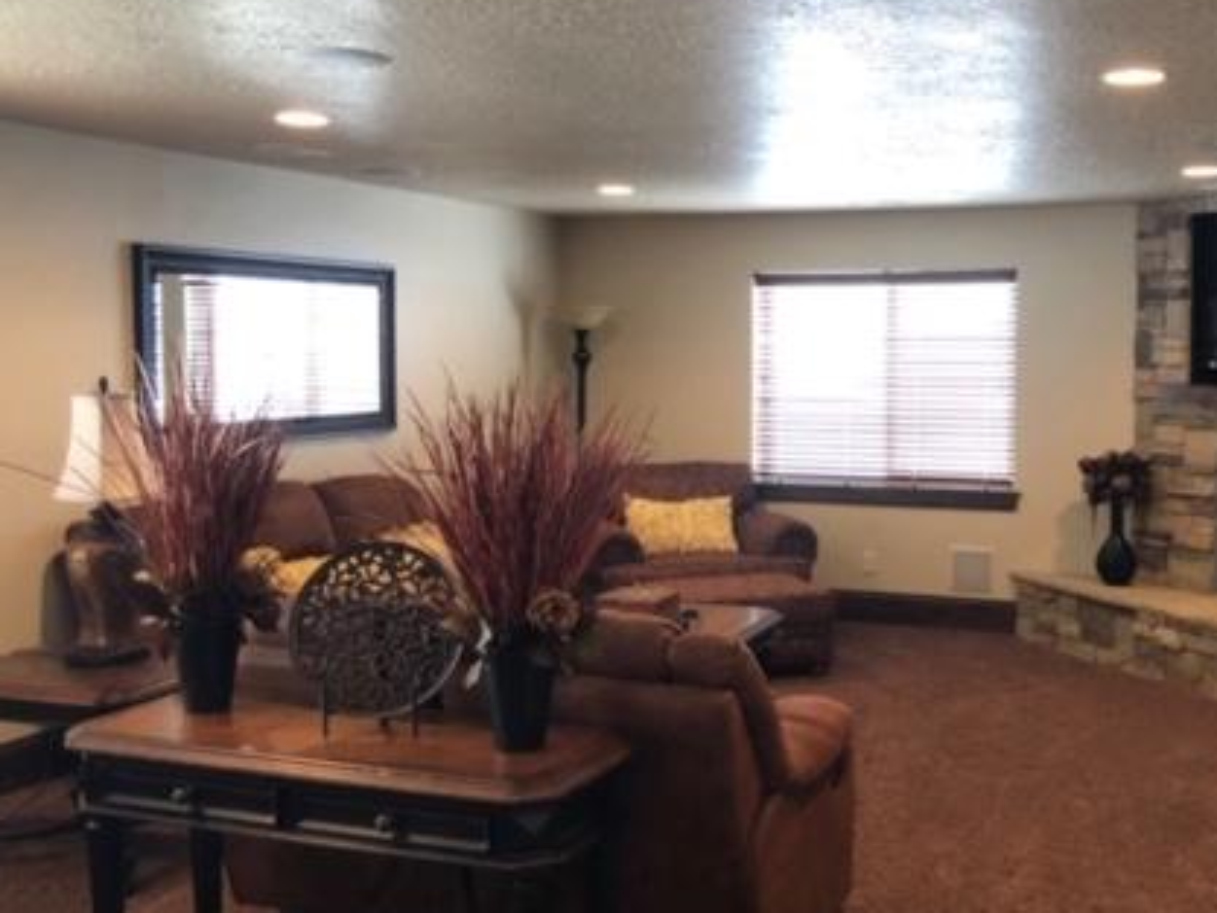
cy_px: 470
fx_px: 1512
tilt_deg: -4.7
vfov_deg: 33.6
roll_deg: +0.1
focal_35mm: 43
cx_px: 770
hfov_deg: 43.5
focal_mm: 4
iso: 64
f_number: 1.8
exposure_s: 1/15
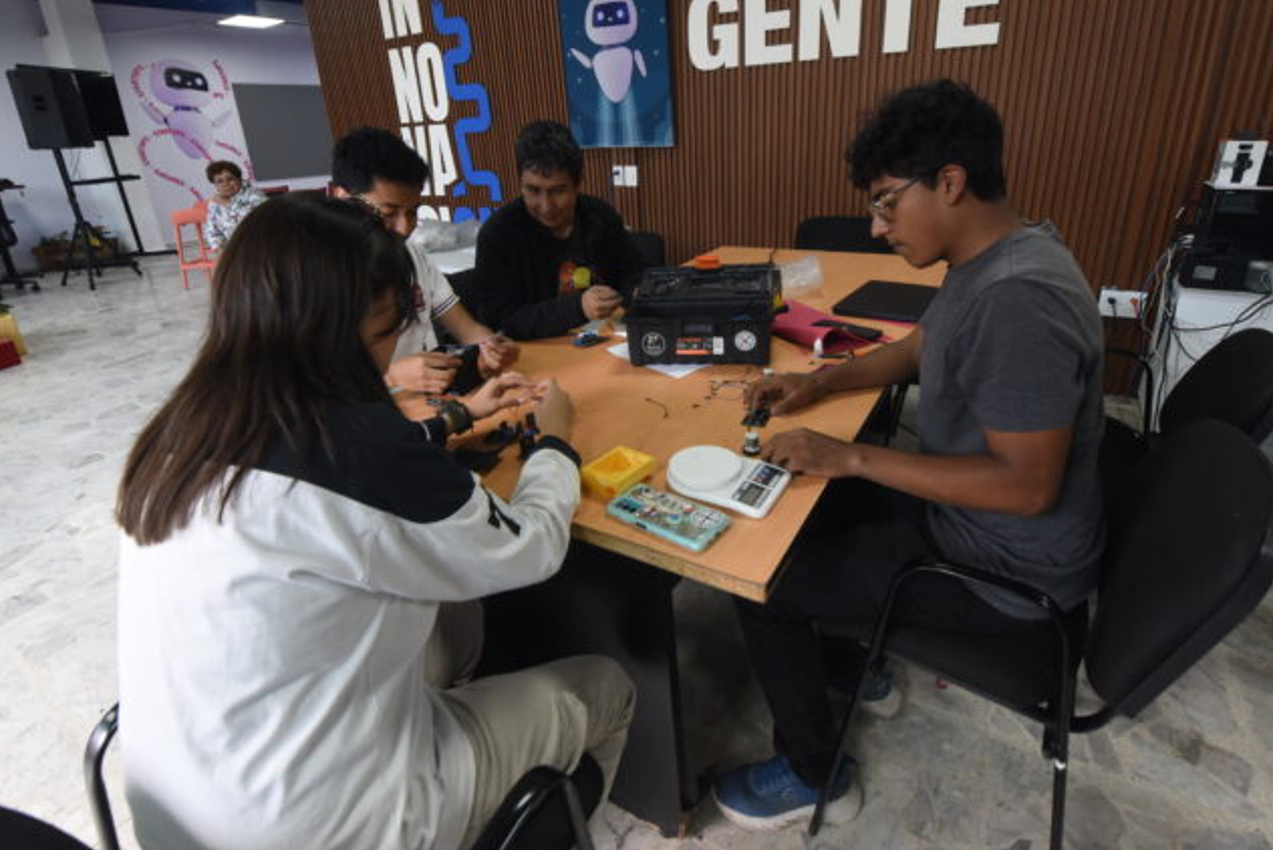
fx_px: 601
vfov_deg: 70.0
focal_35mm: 17
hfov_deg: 93.2
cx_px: 647
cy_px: 352
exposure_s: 1/200
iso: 2000
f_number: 5
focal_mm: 14
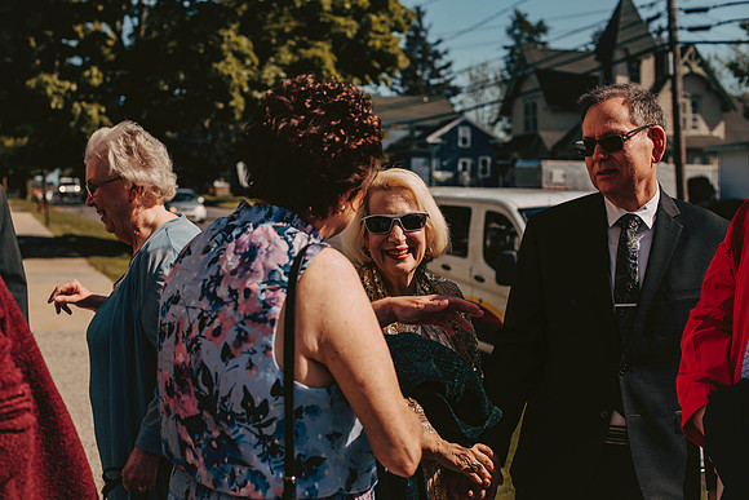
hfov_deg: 39.6
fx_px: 1040
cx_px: 374
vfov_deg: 27.0
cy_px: 250
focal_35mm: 50
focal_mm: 50
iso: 200
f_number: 4
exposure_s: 1/2000
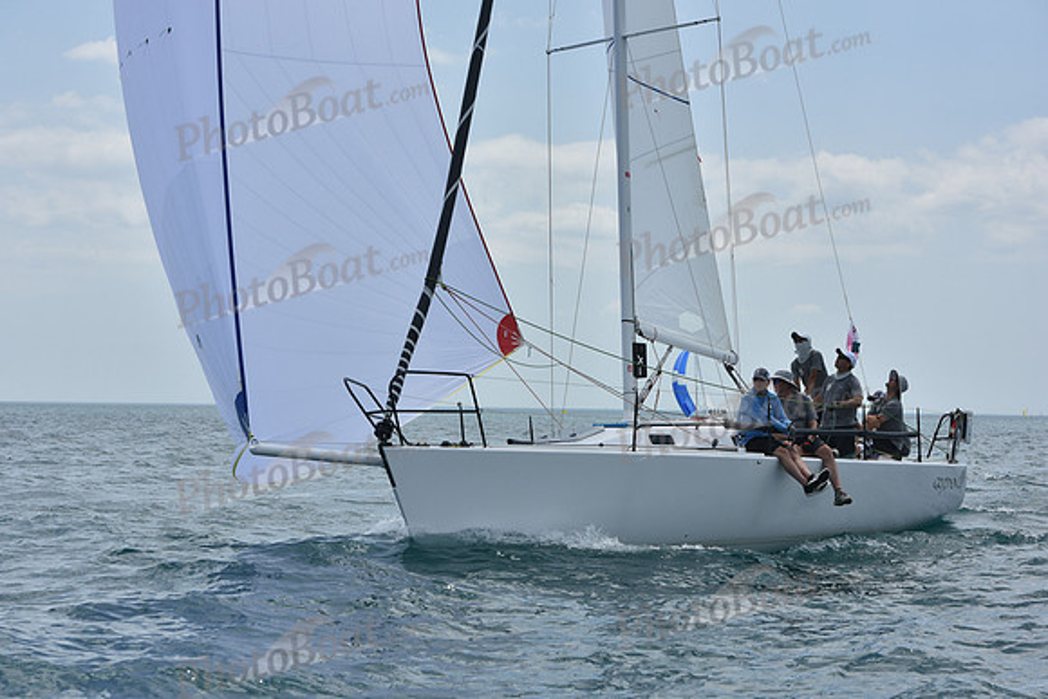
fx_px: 2329
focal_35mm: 80
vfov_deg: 17.1
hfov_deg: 25.4
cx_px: 524
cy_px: 350
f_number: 9
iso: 250
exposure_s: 1/1250
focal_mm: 80
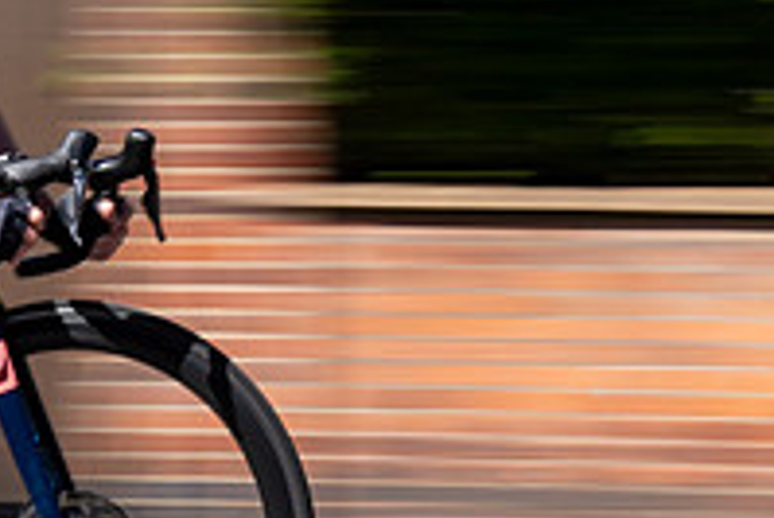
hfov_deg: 7.3
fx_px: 6067
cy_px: -94
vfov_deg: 4.9
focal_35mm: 282
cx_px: 137
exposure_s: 1/40
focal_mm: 70
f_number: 18
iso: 100
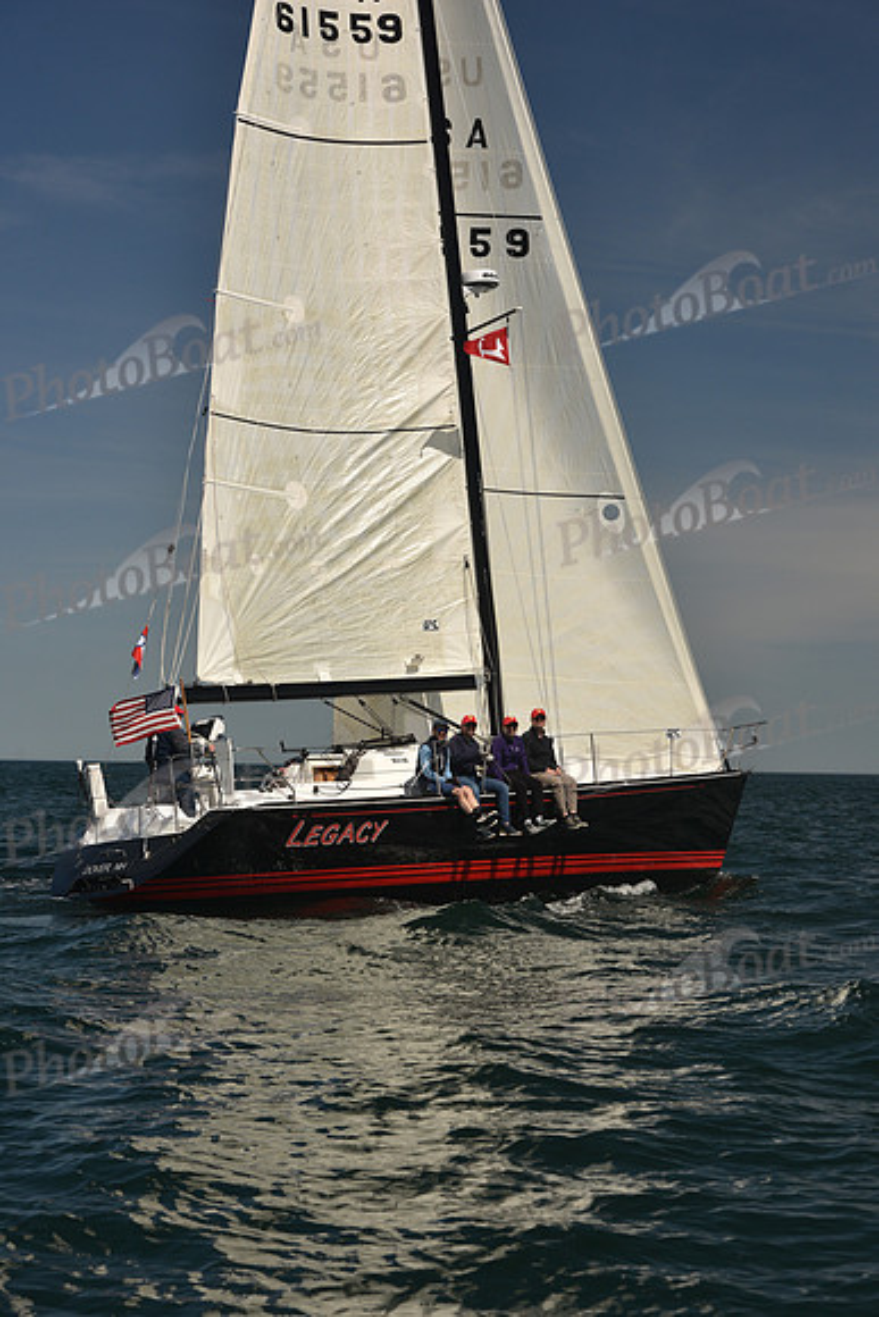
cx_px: 440
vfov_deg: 28.8
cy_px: 658
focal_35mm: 70
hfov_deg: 19.5
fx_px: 2562
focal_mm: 70
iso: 250
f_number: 9
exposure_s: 1/640
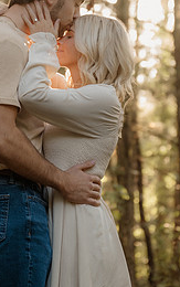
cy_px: 62
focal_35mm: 185
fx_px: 1449
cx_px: 43
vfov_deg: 11.3
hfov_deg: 7.1
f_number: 2.8
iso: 500
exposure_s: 1/125
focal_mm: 70
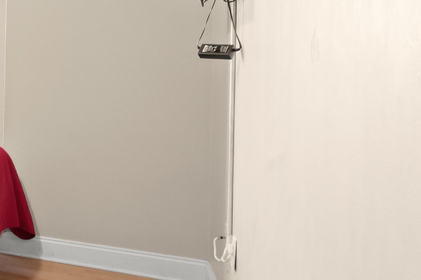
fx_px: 643
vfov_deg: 24.3
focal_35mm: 55
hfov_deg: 23.4
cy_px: 62
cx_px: -295
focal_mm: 16
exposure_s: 1/6
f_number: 8
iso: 320
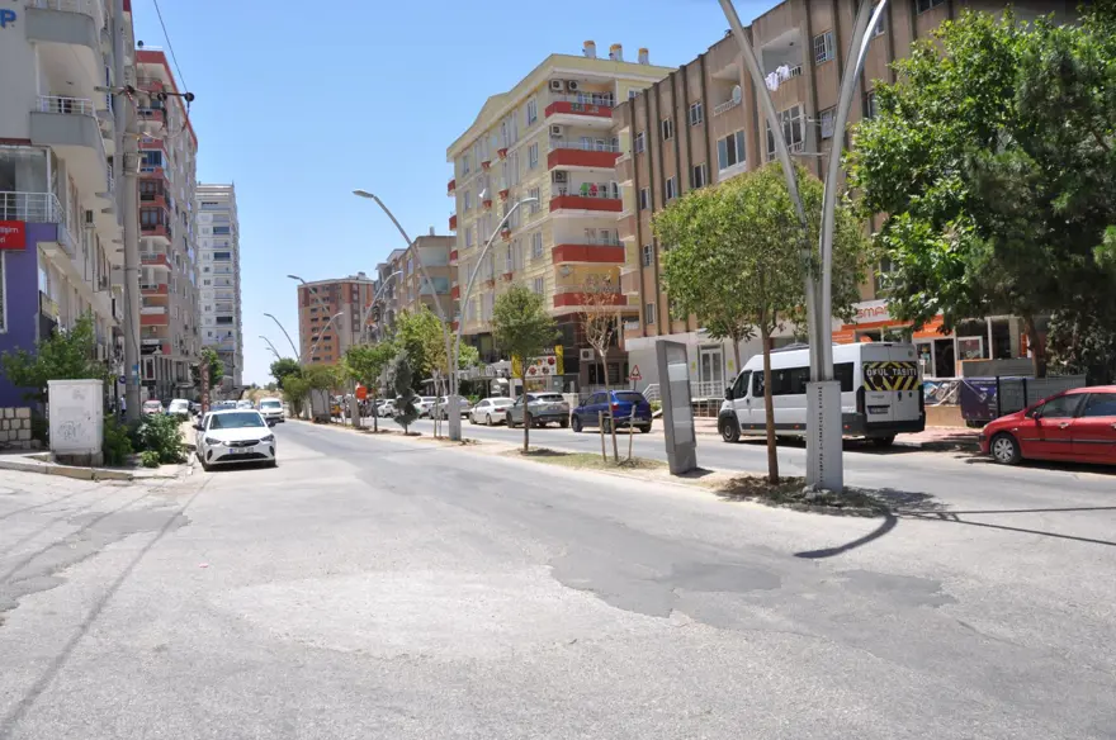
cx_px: 558
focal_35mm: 27
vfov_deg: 47.8
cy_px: 370
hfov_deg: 67.5
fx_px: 836
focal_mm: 18
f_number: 9
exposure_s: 1/320
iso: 200
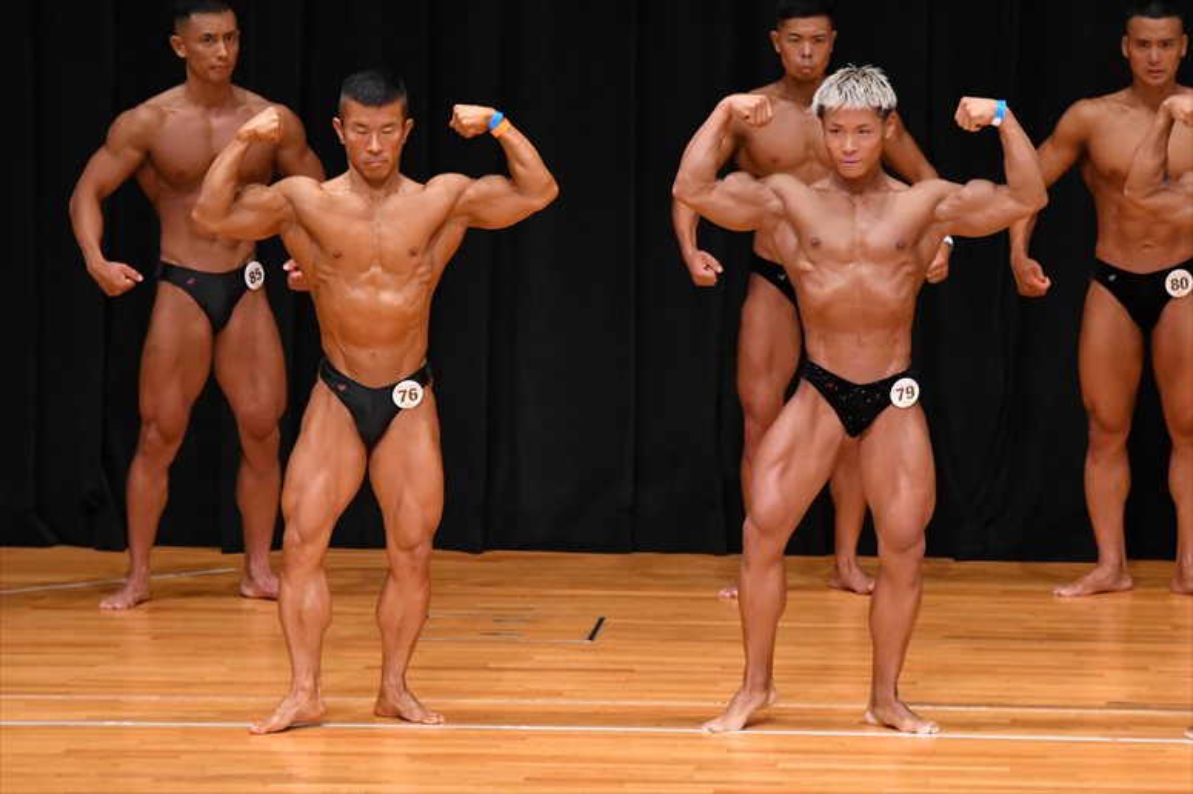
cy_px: 397
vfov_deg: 4.8
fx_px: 9440
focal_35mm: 285
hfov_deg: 7.2
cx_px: 596
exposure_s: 1/400
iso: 4000
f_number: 5.6
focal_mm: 190
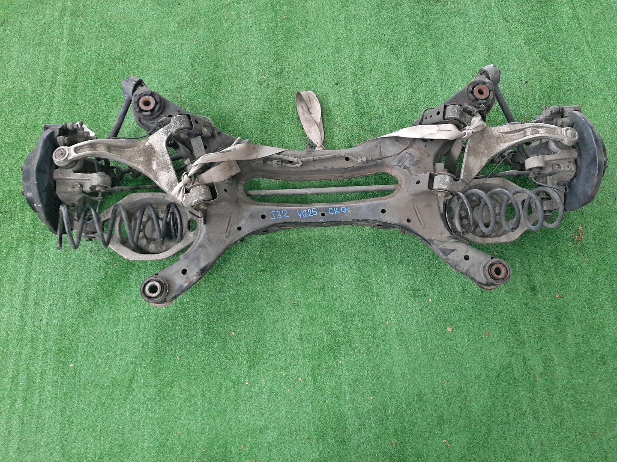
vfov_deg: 53.1
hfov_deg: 67.3
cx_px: 308
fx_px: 463
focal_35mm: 26
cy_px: 231
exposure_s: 1/50
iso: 195
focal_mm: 3.93
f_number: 1.7
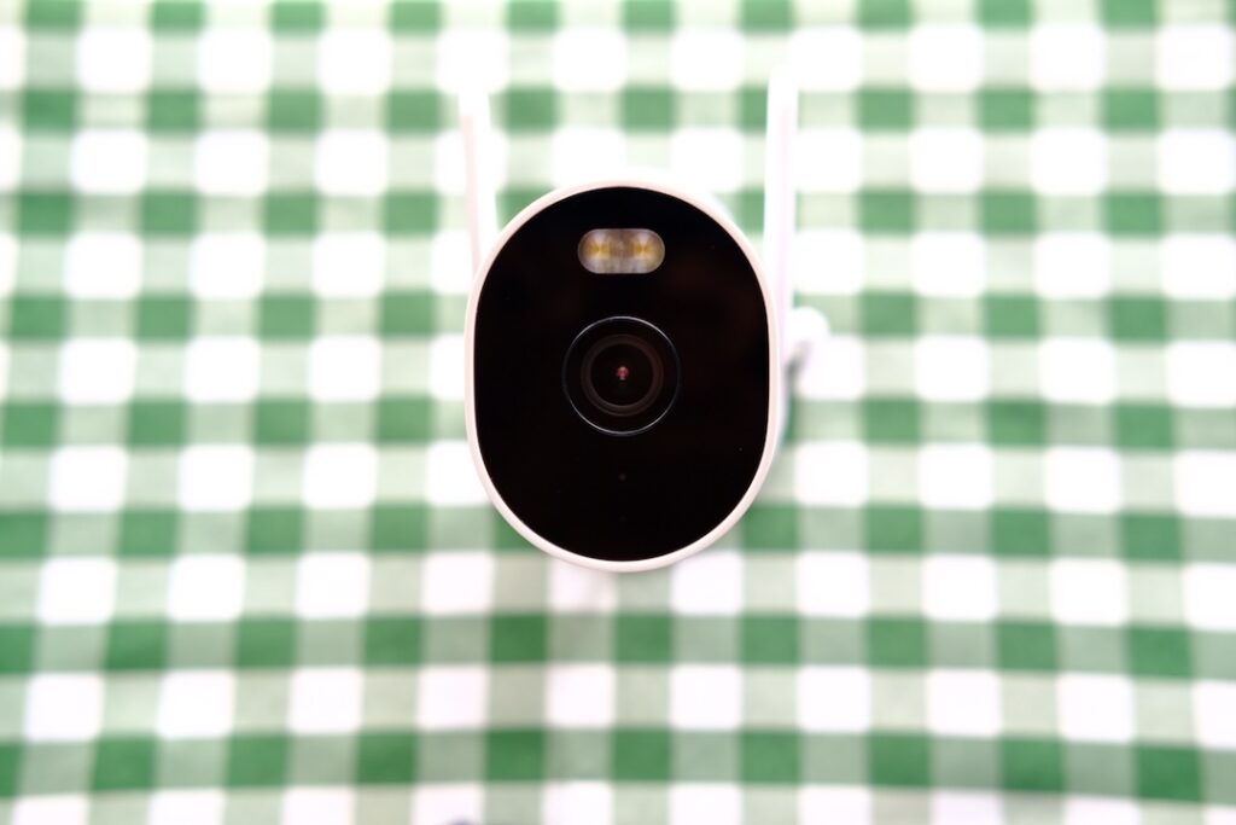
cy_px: 412
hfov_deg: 37.5
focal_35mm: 53
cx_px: 618
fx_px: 1820
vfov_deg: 25.5
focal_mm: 35
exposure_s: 1/100
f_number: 3.6
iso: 640
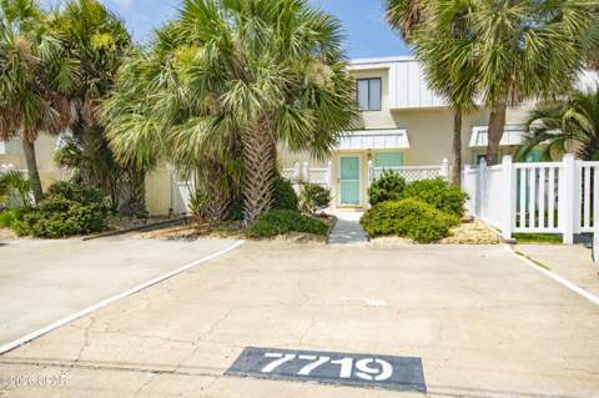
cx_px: 300
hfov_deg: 71.6
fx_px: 416
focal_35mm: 25
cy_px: 199
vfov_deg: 51.2
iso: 250
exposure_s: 1/250
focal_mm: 17
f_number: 13
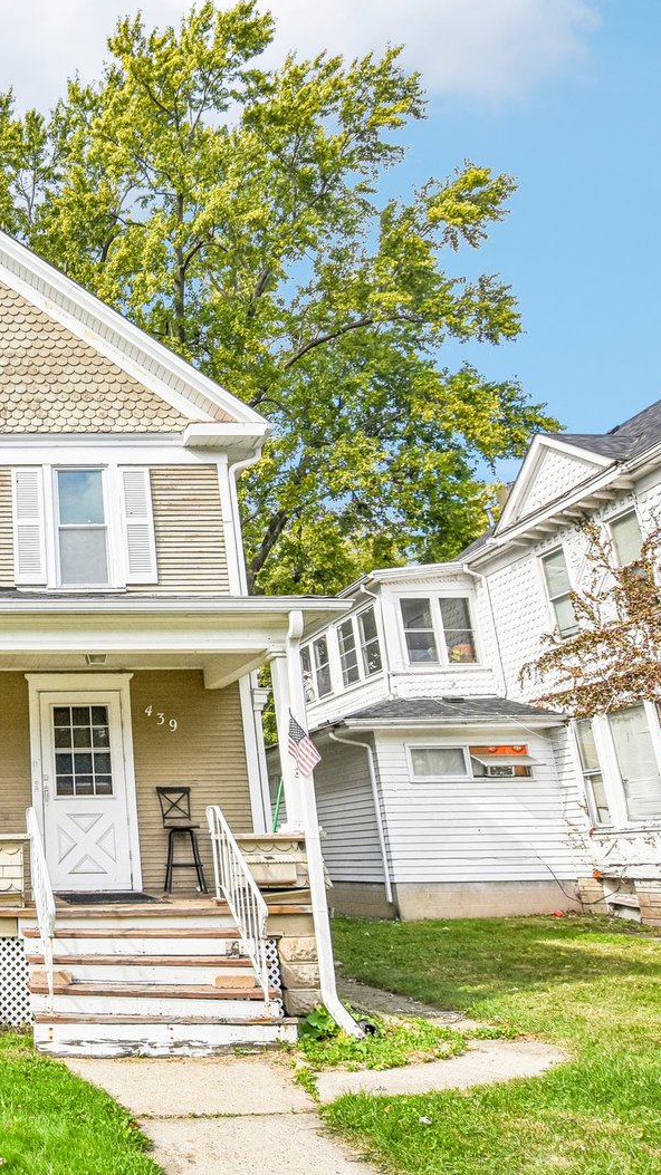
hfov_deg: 35.1
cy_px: 574
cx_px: -47
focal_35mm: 29
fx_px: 904
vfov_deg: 66.1
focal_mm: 12
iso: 400
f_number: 8
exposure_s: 1/1000
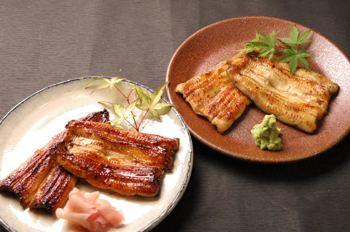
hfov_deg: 35.1
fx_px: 553
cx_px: 175
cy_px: 116
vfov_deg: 23.7
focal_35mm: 57
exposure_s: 1/250
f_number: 11
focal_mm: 38
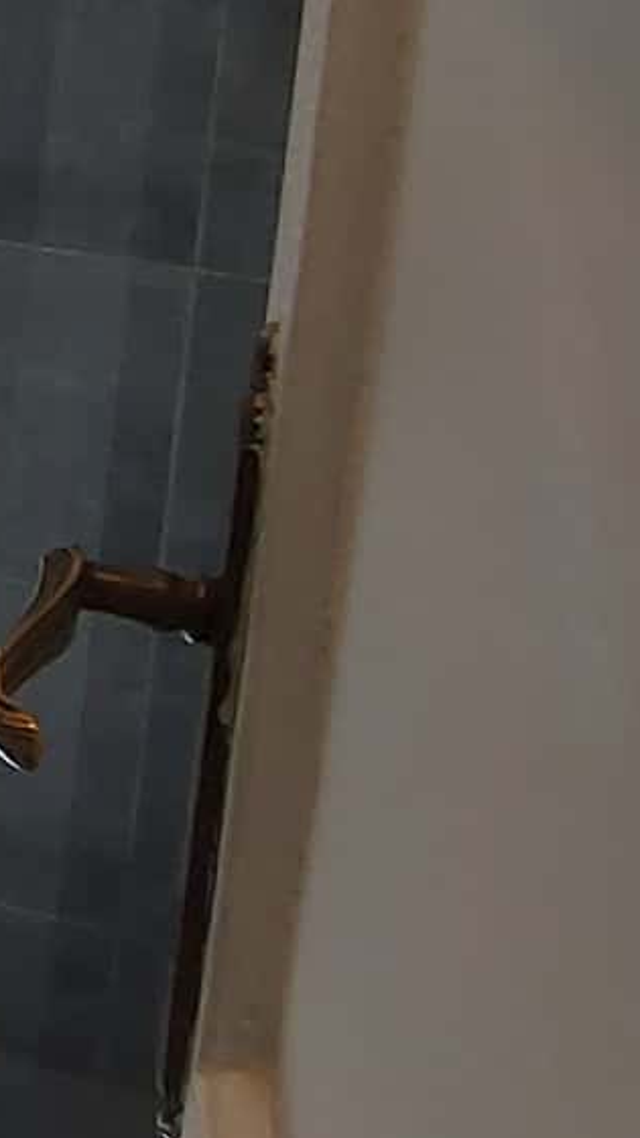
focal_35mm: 81
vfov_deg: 24.5
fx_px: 2444
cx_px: -1229
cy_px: -102
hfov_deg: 10.7
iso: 64
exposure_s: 1/100
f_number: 2.2
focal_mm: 1.74
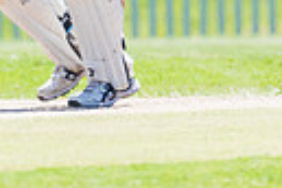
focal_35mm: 3096
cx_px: 78
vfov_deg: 0.4
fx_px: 24250
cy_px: -101
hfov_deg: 0.7
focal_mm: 600
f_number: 6.3
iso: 640
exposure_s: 1/2000
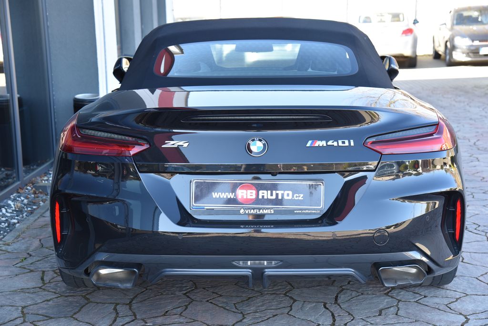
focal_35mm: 62
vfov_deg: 21.9
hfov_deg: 32.4
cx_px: 244
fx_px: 841
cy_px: 163
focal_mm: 62
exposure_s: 1/100
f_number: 5
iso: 500
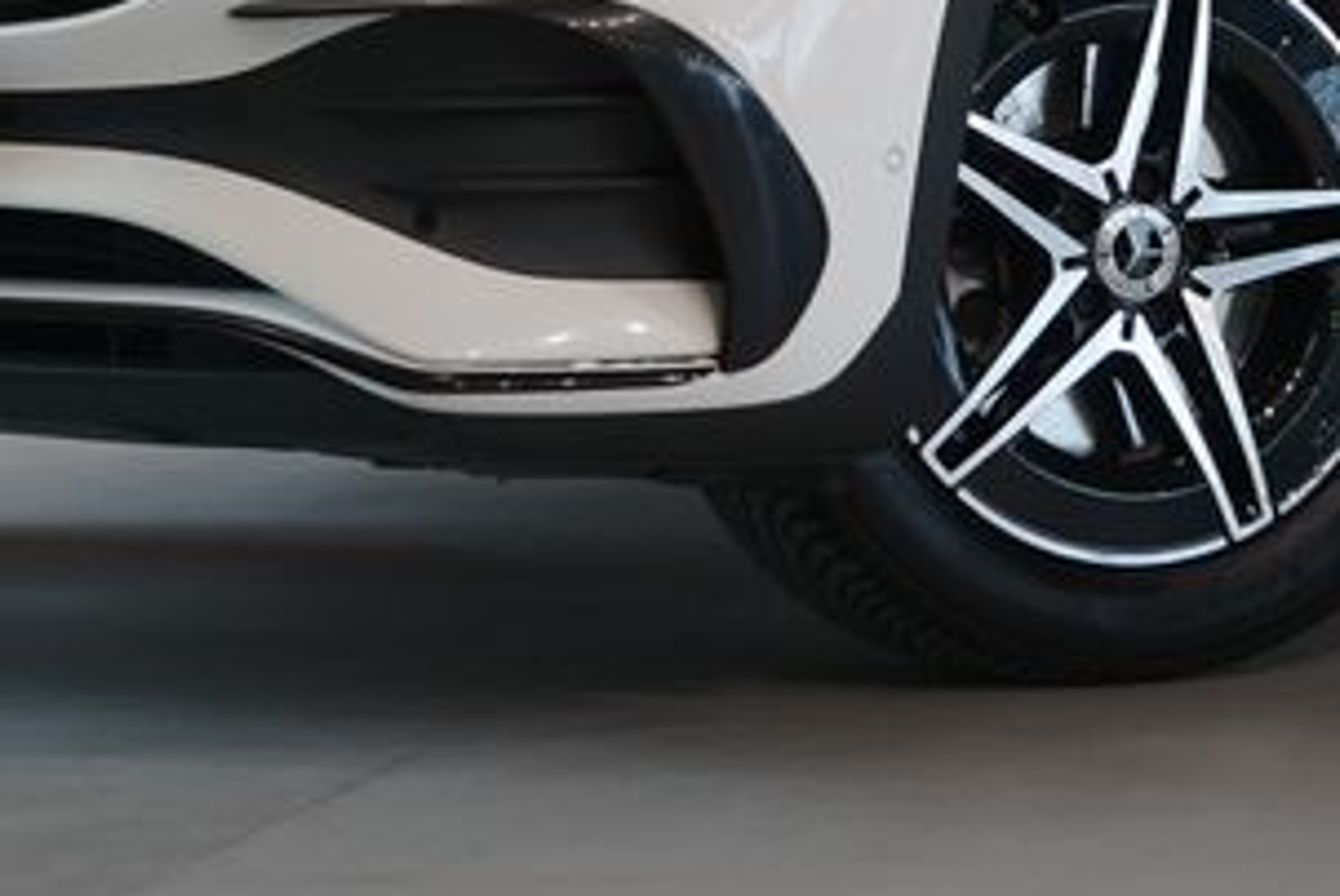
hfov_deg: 8.7
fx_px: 8830
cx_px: 852
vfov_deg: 5.8
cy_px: -455
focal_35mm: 237
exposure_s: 1/160
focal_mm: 70
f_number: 5.6
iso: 1250
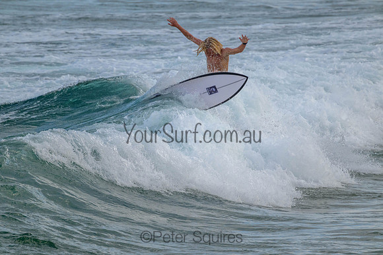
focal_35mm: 800
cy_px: 128
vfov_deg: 1.7
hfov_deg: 2.6
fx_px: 8513
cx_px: 192
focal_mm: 800
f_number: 11
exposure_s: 1/2000
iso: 1250
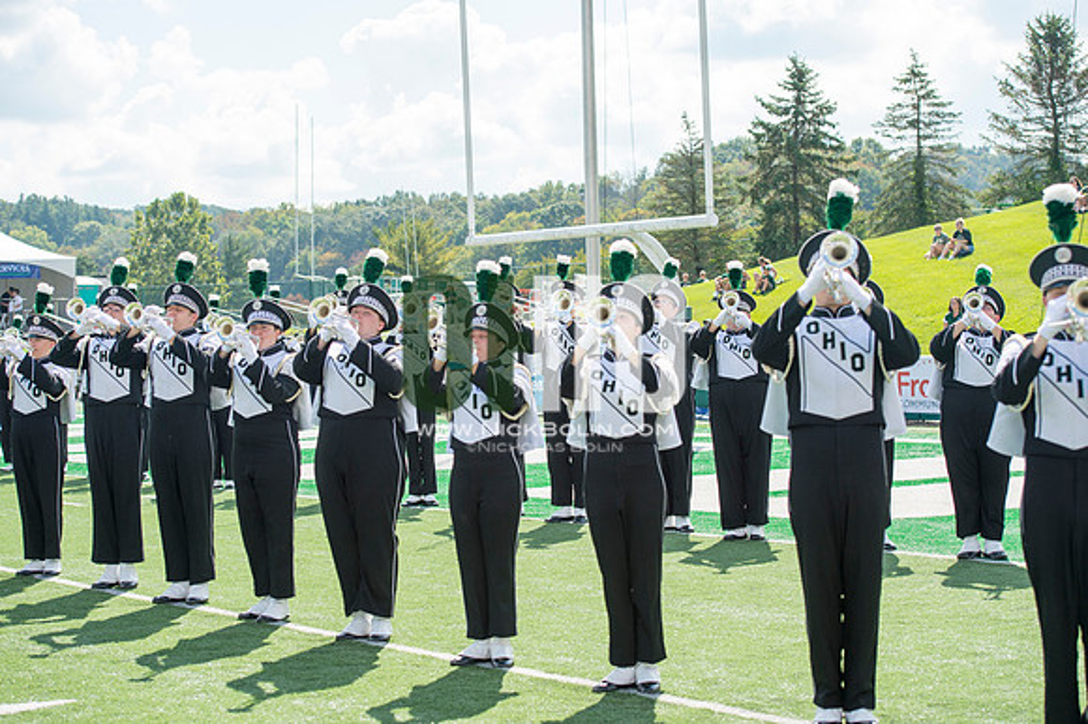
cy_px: 362
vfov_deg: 19.4
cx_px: 544
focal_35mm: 70
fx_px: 2114
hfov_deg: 28.9
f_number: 4.5
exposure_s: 1/1000
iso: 200
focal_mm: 70
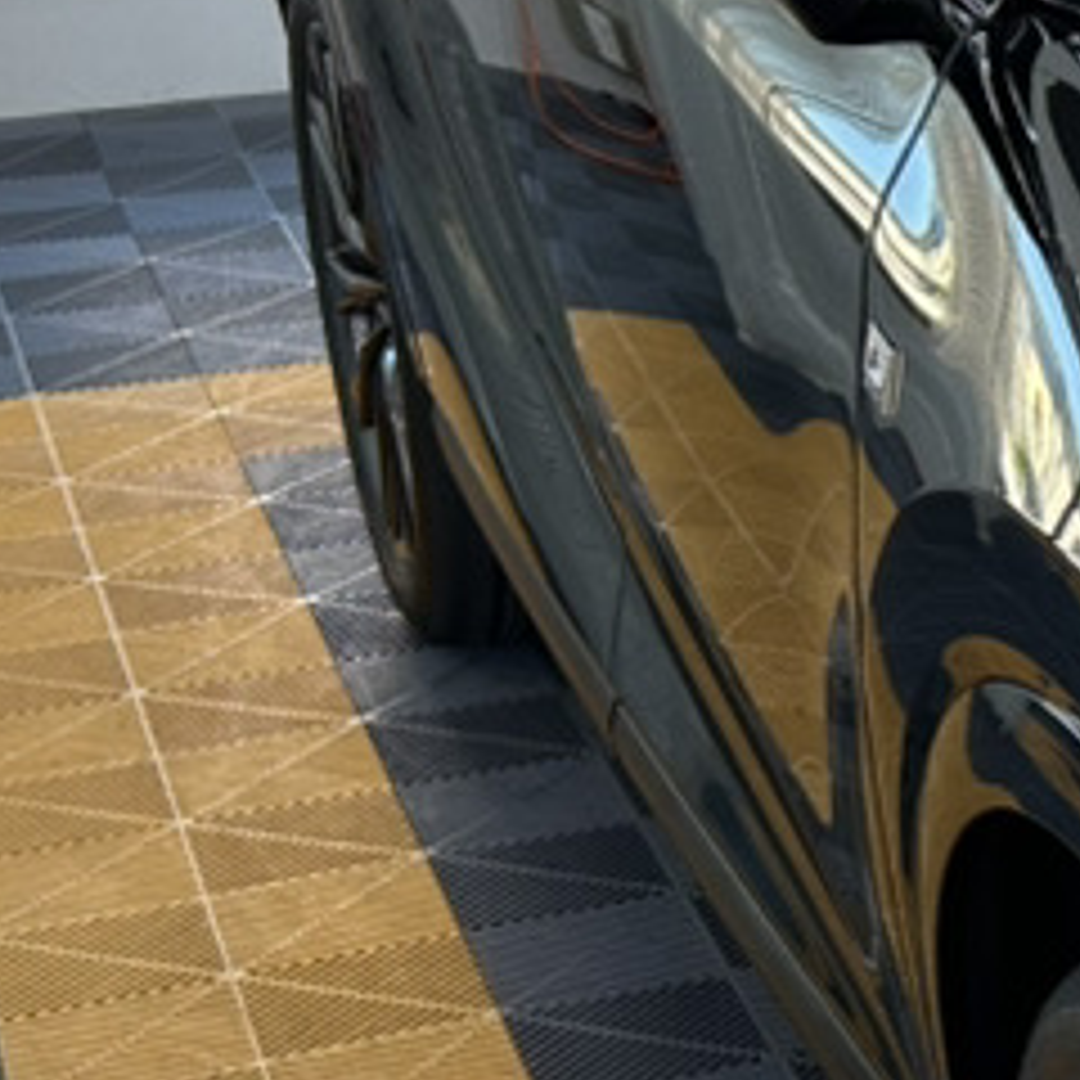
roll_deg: -0.4
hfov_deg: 13.3
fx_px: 4059
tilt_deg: -25.7
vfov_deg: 15.0
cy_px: 950
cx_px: 2088
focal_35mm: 115
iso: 50
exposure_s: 1/164
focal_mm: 5.7
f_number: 1.5
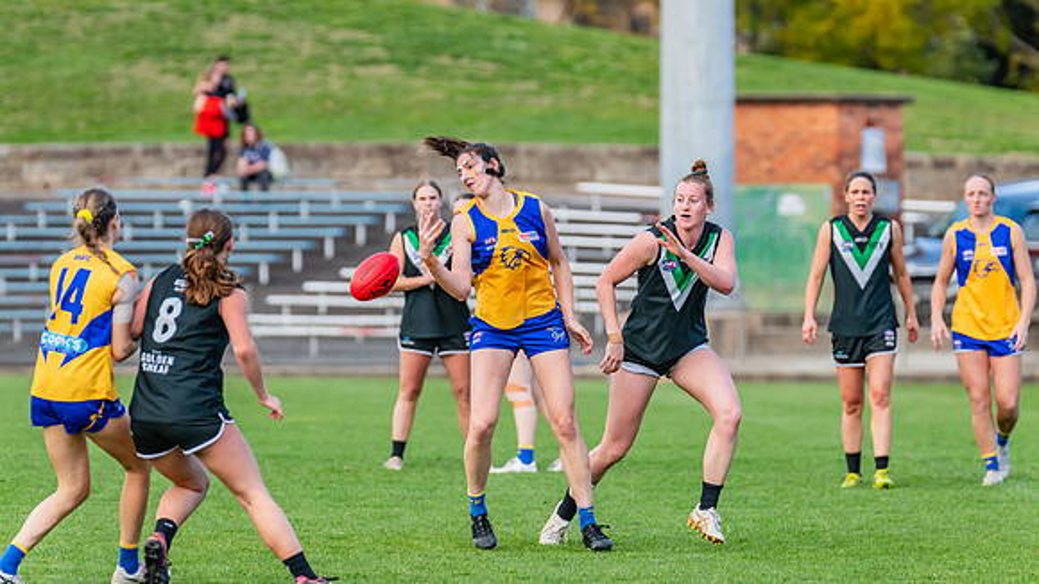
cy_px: 238
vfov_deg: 3.7
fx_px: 9064
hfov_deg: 6.6
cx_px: 516
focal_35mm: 329
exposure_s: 1/1600
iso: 800
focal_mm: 310
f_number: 5.6
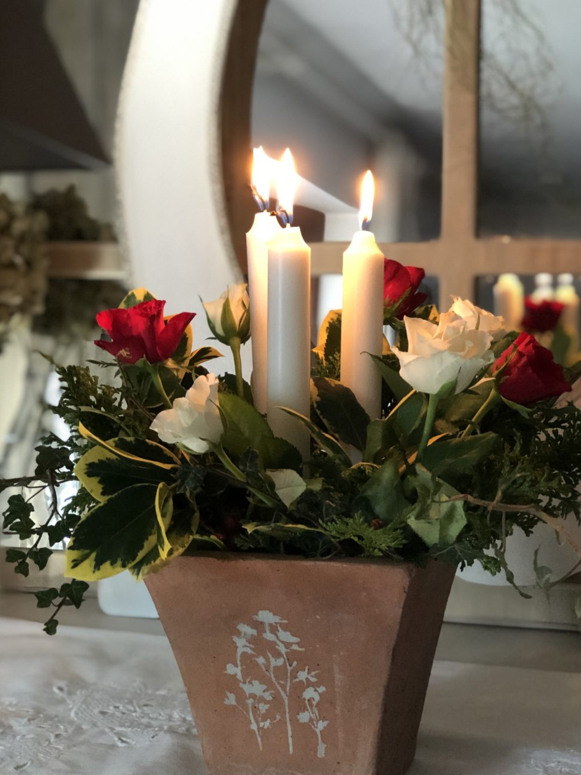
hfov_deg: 21.9
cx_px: 334
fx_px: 1500
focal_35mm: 67
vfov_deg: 29.0
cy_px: 361
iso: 500
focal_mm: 6.6
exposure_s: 1/30
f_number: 2.8
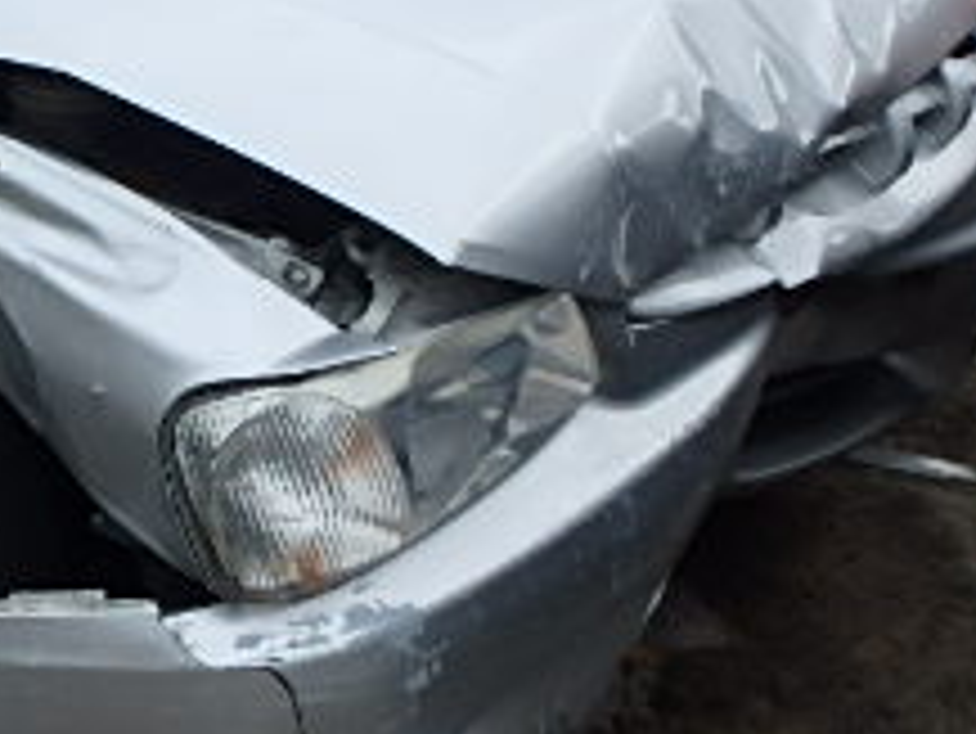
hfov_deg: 27.6
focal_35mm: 62
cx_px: -180
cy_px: 203
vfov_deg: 23.5
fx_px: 1749
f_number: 3.5
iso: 125
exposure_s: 1/640
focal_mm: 3.7
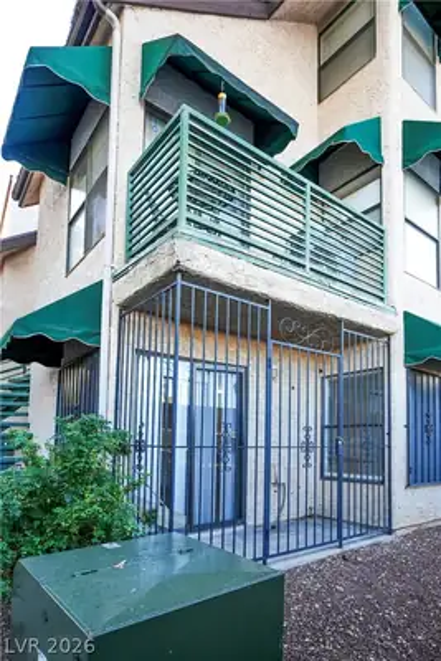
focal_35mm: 18
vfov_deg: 90.0
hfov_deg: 67.4
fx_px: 330
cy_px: 330
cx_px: 220
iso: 100
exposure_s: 1/60
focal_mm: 12
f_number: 4
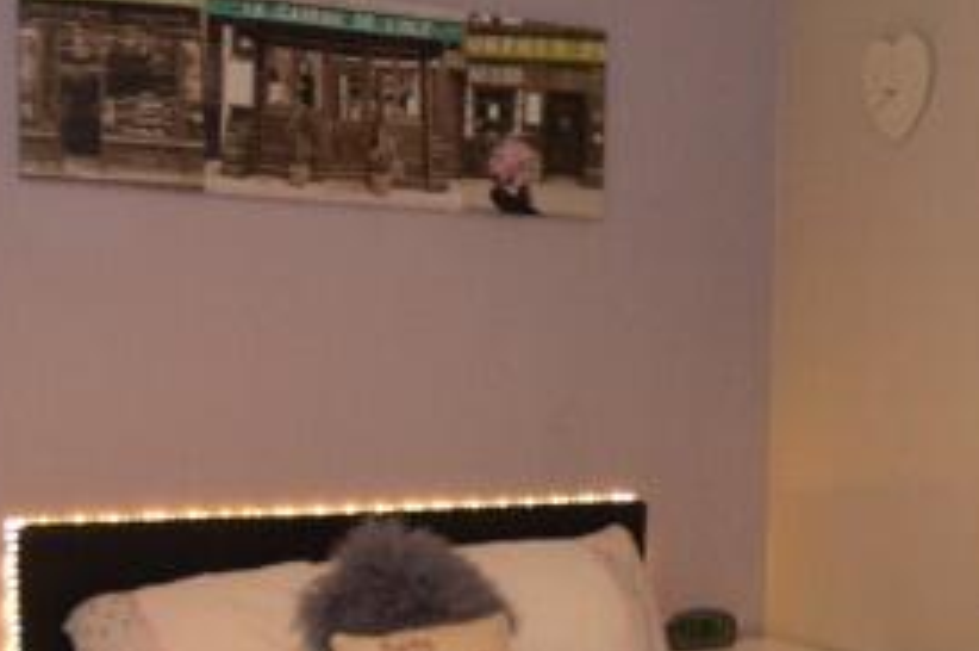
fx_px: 1521
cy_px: 578
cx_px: 747
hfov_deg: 34.8
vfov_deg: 23.5
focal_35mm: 56
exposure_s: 1/60
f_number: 3.5
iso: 720
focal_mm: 10
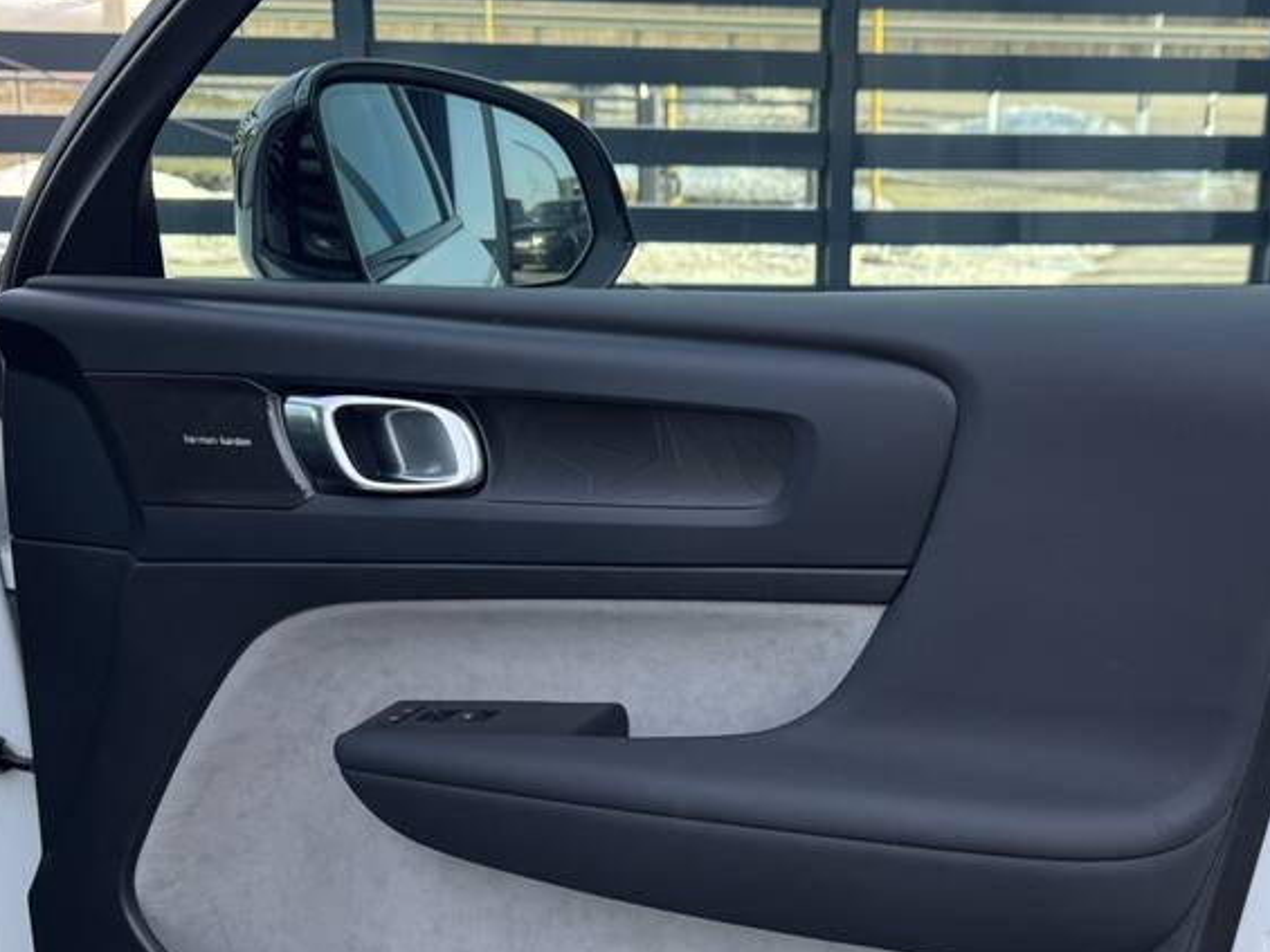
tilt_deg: -20.9
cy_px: 714
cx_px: 829
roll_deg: -1.6
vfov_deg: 28.2
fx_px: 1871
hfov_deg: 37.1
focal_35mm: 51
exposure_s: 1/364
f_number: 1.78
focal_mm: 6.76
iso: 80
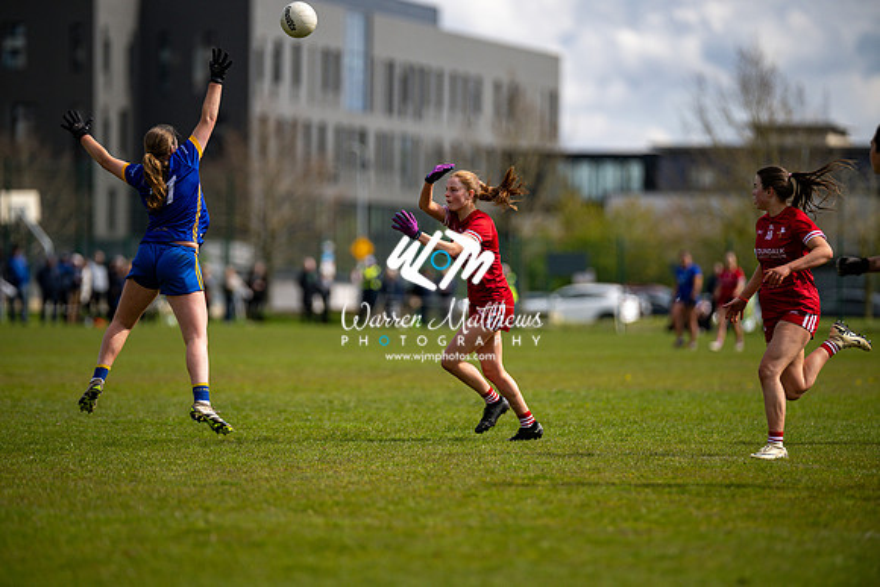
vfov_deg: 5.5
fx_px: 6112
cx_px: 440
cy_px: 294
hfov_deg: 8.2
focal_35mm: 250
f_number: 2.8
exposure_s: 1/6400
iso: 200
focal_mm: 250
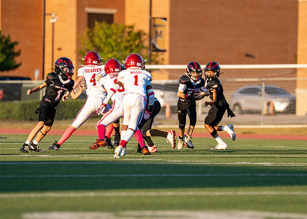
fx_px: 2817
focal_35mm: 323
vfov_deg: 4.5
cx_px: 188
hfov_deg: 6.2
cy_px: 113
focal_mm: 200
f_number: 2.8
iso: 100
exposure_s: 1/1000
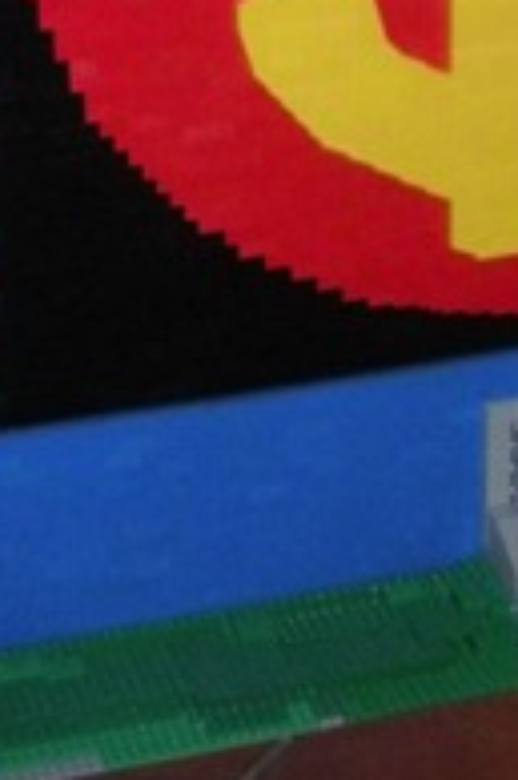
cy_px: -285
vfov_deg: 16.0
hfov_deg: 11.3
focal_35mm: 120
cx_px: 458
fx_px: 2594
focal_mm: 6.3
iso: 400
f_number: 3.5
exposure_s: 1/60
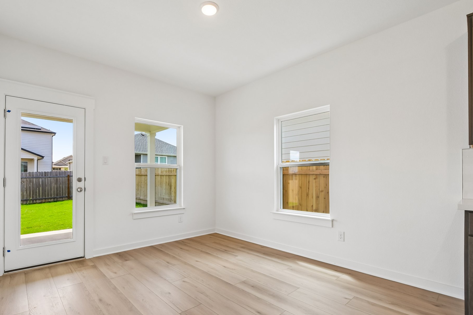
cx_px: 225
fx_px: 223
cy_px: 173
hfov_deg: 93.2
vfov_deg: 70.3
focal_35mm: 17
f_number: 8
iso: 400
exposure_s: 1/160
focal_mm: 10
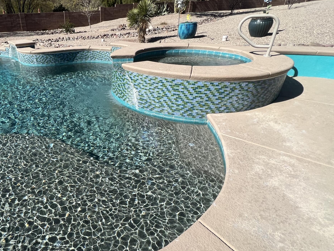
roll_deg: +4.2
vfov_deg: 63.4
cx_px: 90
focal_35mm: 21
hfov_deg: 74.2
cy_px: 136
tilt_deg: -31.1
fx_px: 203
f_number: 1.8
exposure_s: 1/1647
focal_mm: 1.57
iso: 32
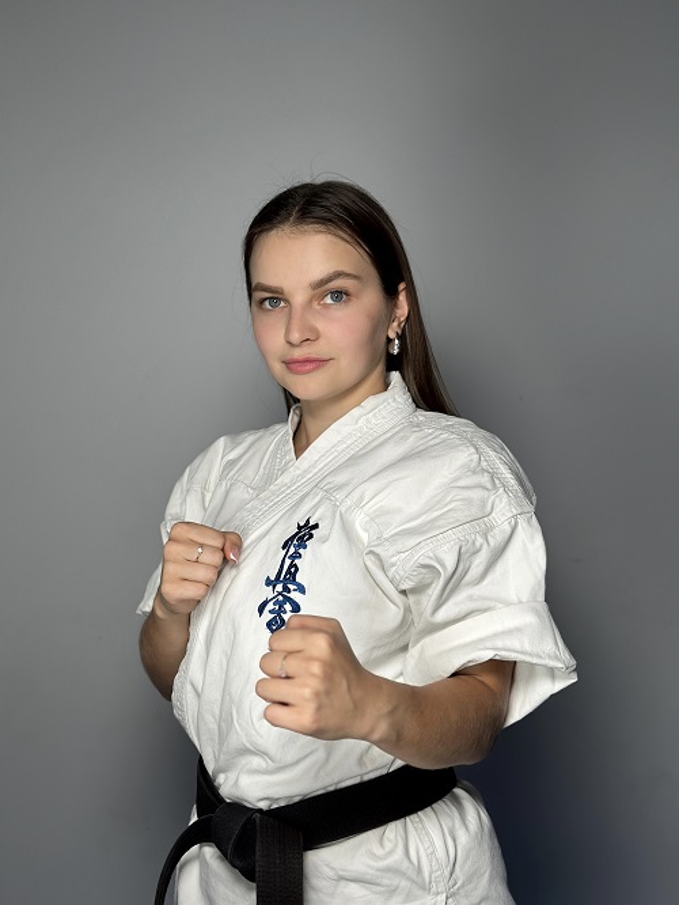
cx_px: 340
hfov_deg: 30.3
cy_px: 452
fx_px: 1255
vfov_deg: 39.6
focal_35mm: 48
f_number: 1.78
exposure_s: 1/114
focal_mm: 6.86
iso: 125
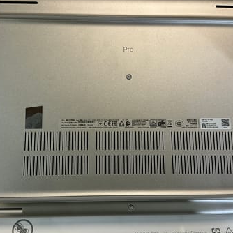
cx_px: 112
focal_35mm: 37
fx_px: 282
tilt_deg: -82.4
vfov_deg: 44.9
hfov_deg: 44.9
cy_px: 110
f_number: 1.8
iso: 80
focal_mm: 3
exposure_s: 1/50
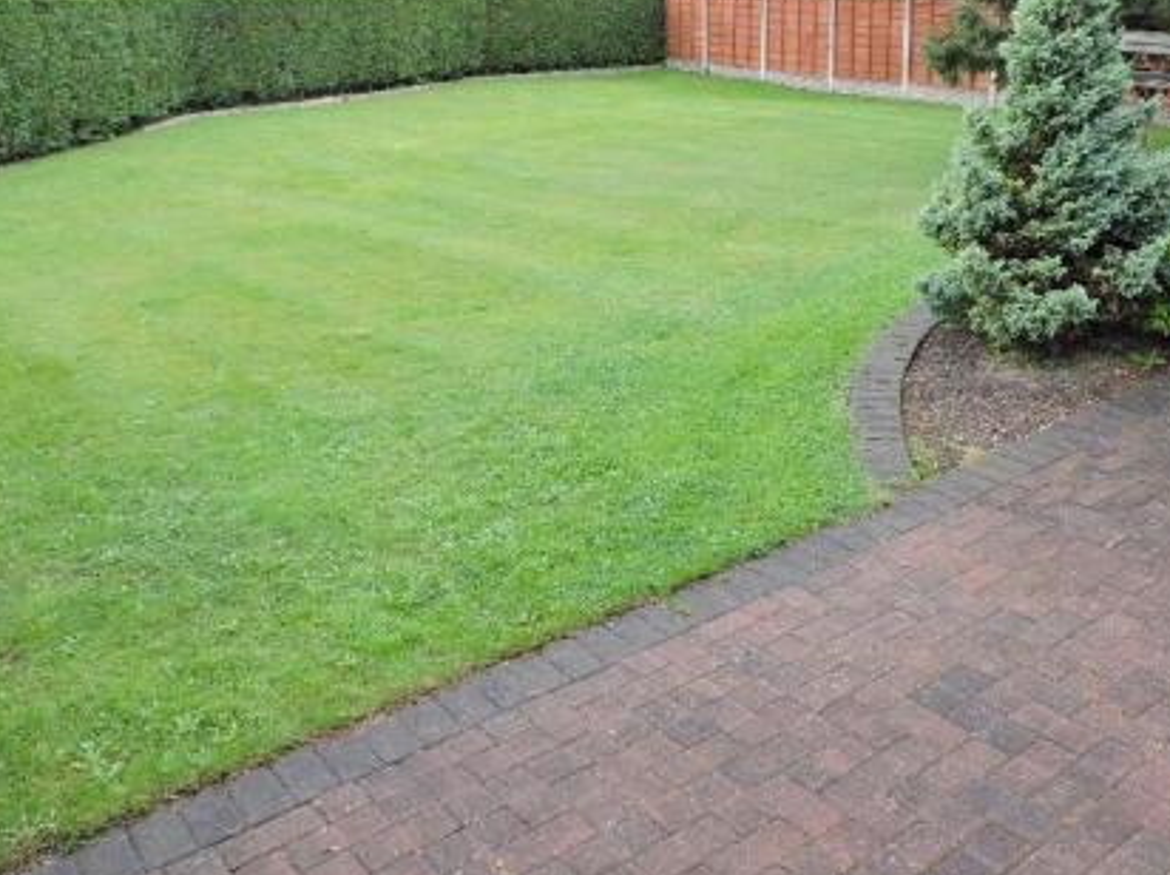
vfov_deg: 41.1
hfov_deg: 53.8
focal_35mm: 34
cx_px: 677
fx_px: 1148
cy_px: 283
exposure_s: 1/50
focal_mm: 4.3
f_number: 3
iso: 100
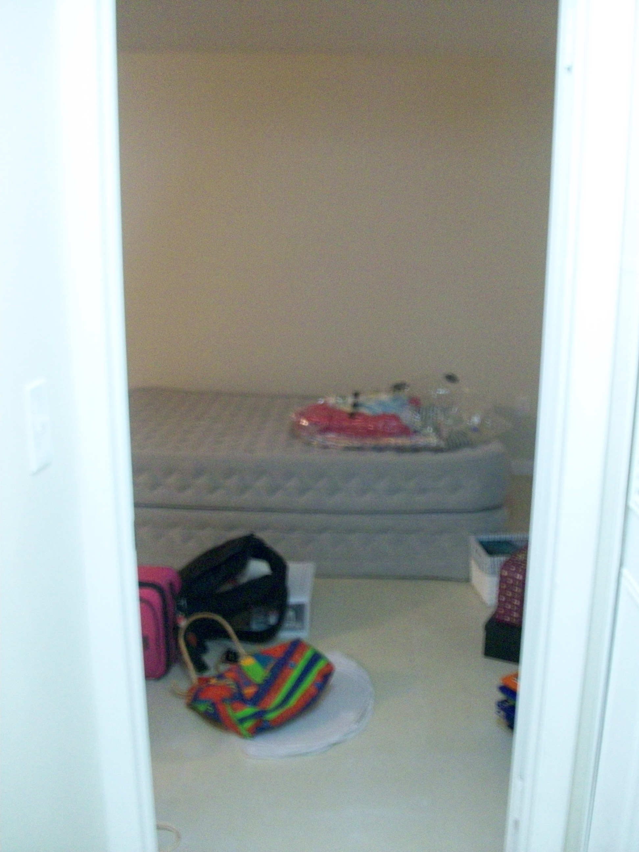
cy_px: 426
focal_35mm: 34
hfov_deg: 41.8
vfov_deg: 54.0
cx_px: 320
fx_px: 837
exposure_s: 1/8
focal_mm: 5.7
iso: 320
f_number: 2.8
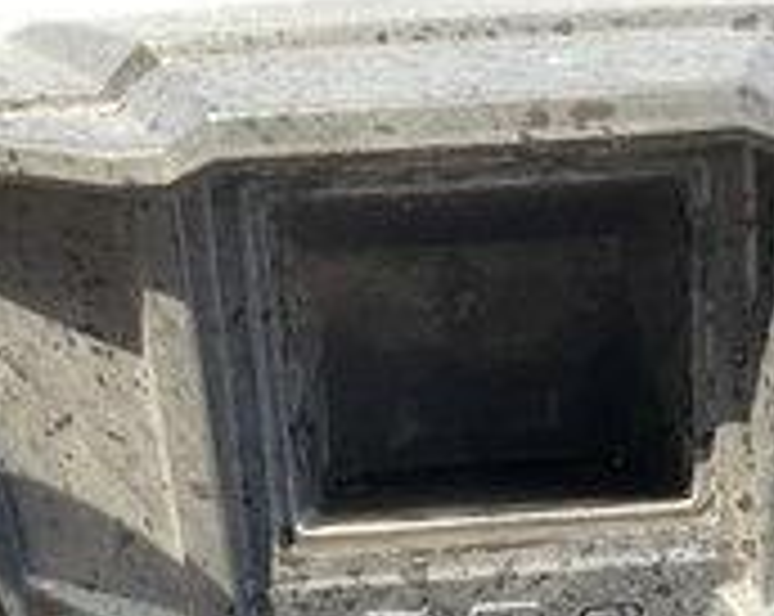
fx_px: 1509
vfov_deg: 22.0
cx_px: 526
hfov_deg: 28.5
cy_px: 647
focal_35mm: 66
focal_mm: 3
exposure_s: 1/122
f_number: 1.8
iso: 25
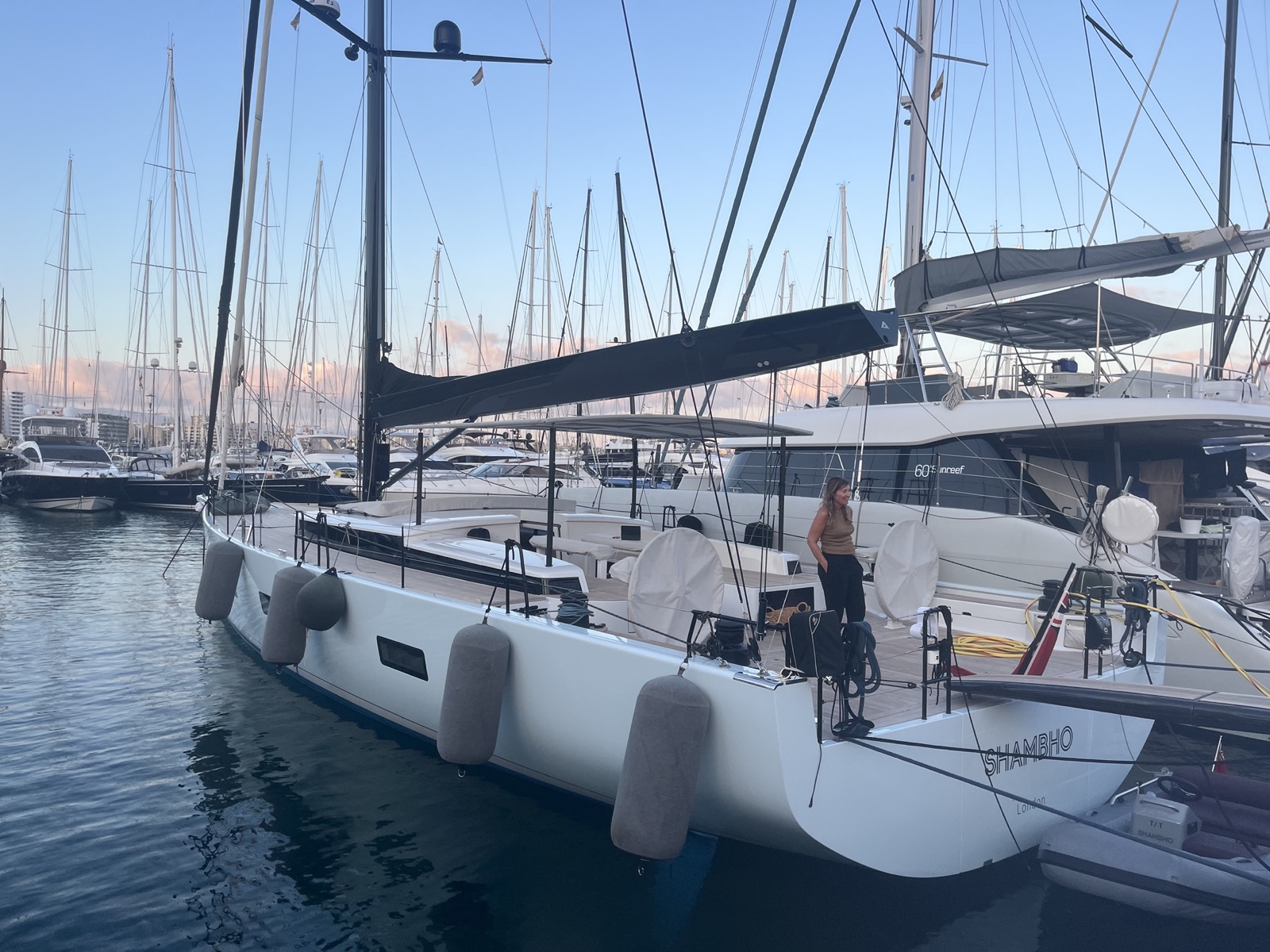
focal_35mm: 26
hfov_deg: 67.3
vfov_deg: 53.1
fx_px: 954
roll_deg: -1.0
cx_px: 635
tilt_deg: -0.7
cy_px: 476
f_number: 1.6
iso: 50
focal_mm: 5.1
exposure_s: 1/605
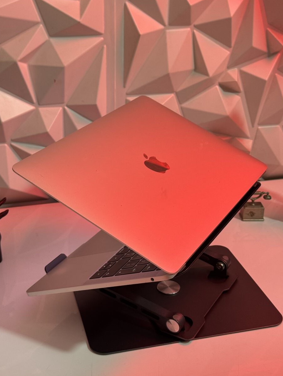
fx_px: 577
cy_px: 179
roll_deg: -1.0
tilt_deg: -21.8
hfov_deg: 27.5
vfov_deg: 36.2
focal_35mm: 53
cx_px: 132
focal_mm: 6.76
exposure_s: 1/50
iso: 125
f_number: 1.78
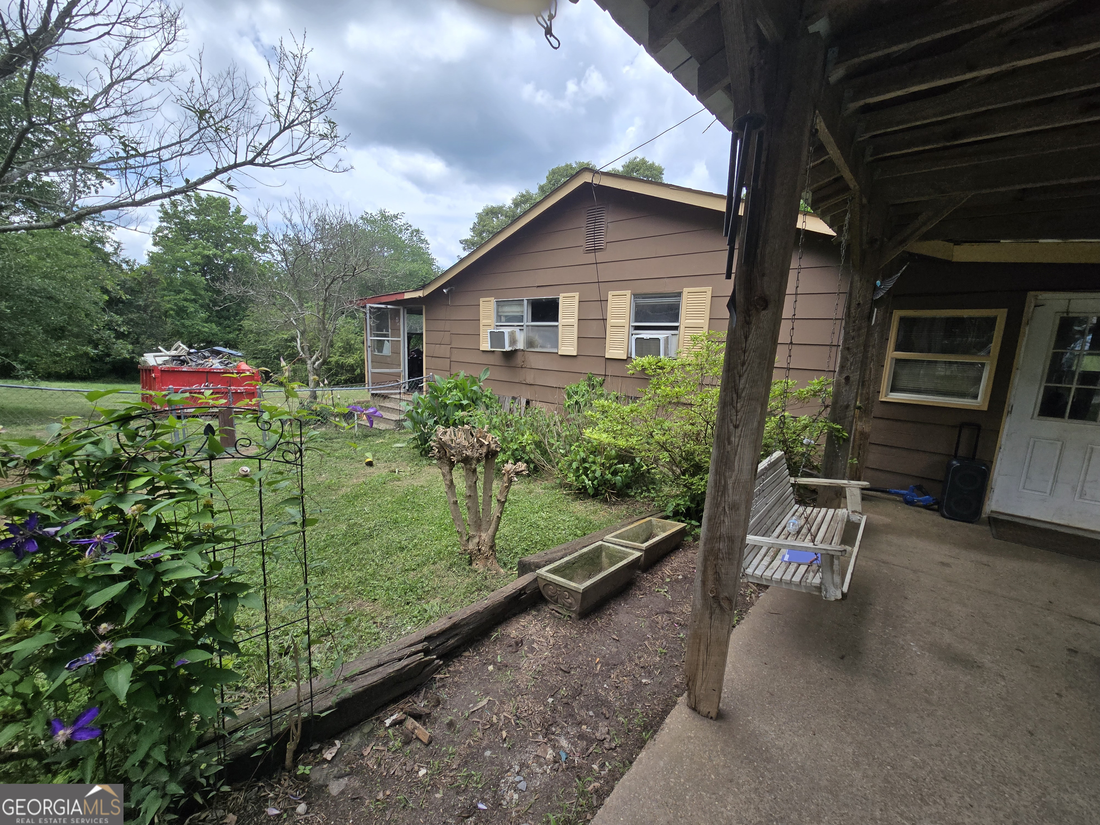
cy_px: 412
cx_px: 550
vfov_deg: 89.9
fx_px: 413
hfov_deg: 106.2
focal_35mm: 13
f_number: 2.2
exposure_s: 1/1176
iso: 50
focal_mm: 2.2
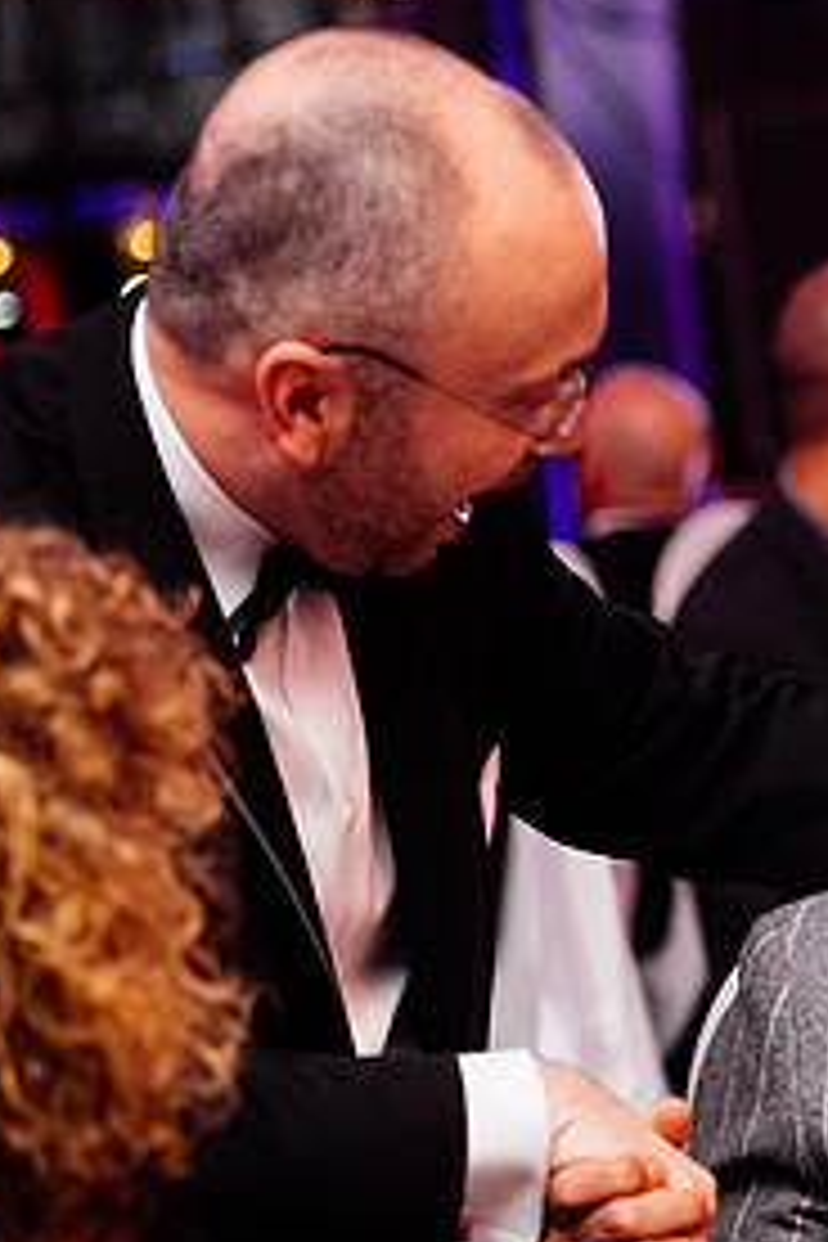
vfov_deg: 14.0
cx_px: 1238
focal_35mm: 147
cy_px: 695
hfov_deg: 9.1
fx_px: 5071
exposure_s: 1/200
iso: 2000
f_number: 2.8
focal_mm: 70
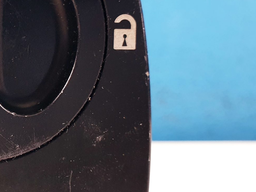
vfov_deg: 21.6
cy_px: 114
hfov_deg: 26.2
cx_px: -32
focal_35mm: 68
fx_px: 503
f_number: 2.4
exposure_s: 1/50
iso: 200
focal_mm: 4.3
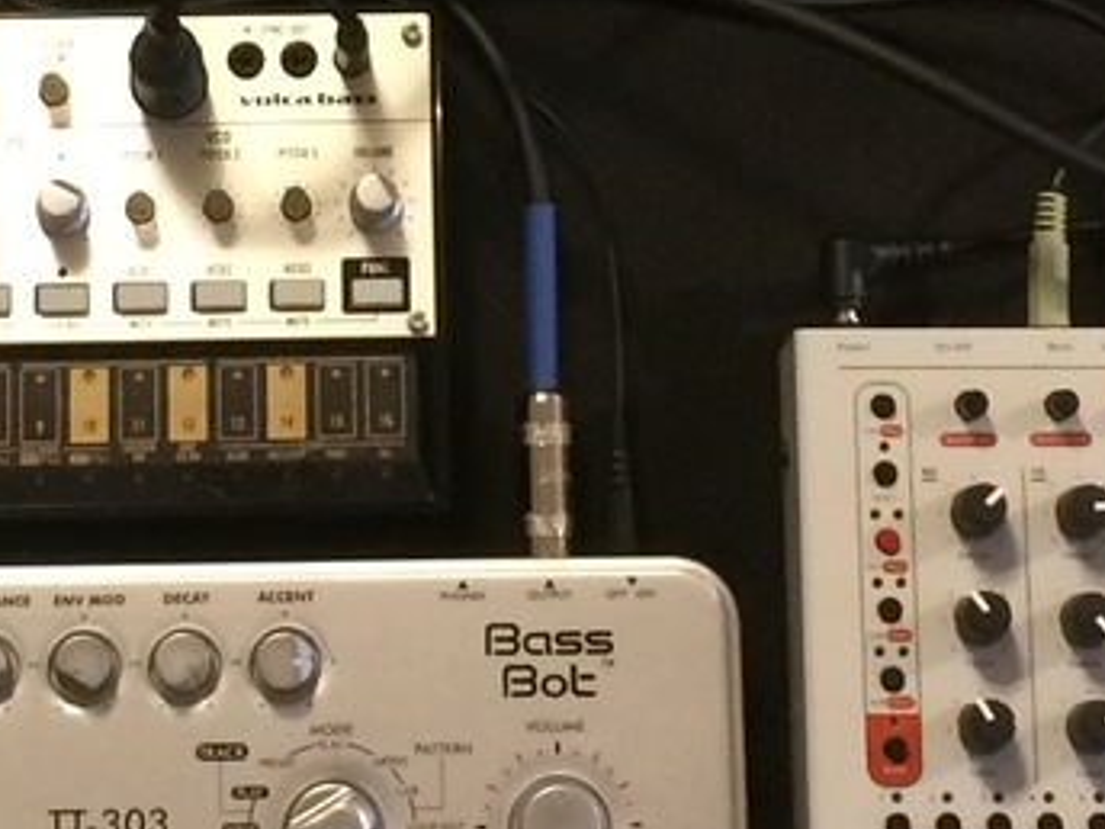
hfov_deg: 14.6
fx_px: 4309
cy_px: -247
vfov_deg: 10.7
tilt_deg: -76.1
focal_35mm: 135
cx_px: 382
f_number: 2.2
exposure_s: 1/24
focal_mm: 4.15
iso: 320
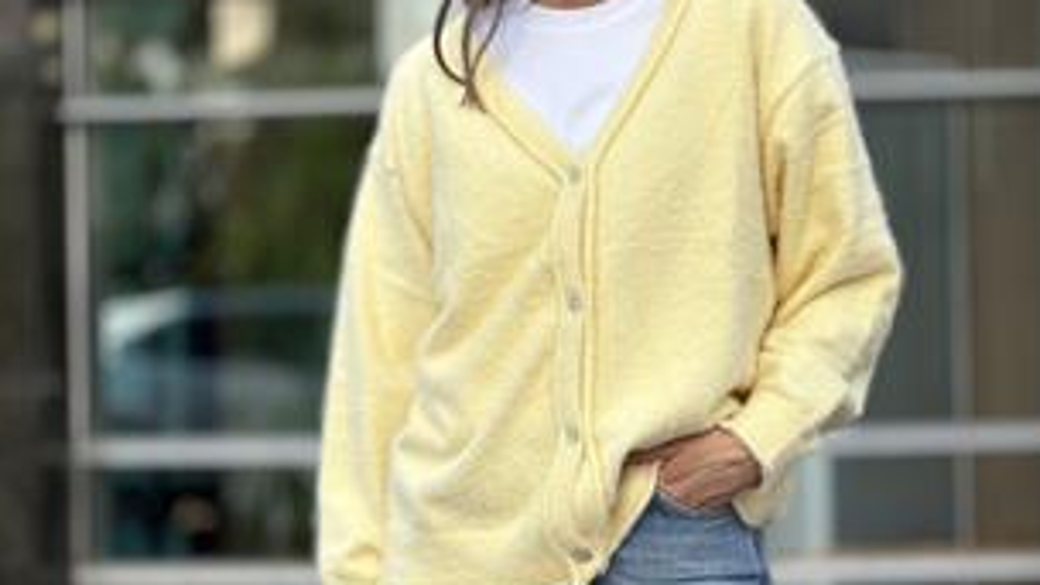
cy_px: 323
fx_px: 1958
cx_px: 523
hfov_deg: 29.7
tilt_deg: +0.8
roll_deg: +0.2
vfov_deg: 17.0
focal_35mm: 71
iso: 80
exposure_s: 1/3876
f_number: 1.78
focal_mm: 6.86
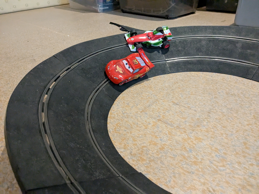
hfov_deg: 65.3
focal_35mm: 27
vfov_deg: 51.4
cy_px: 97
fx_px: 202
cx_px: 130
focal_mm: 4.38
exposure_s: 1/99.9
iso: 2705
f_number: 1.73
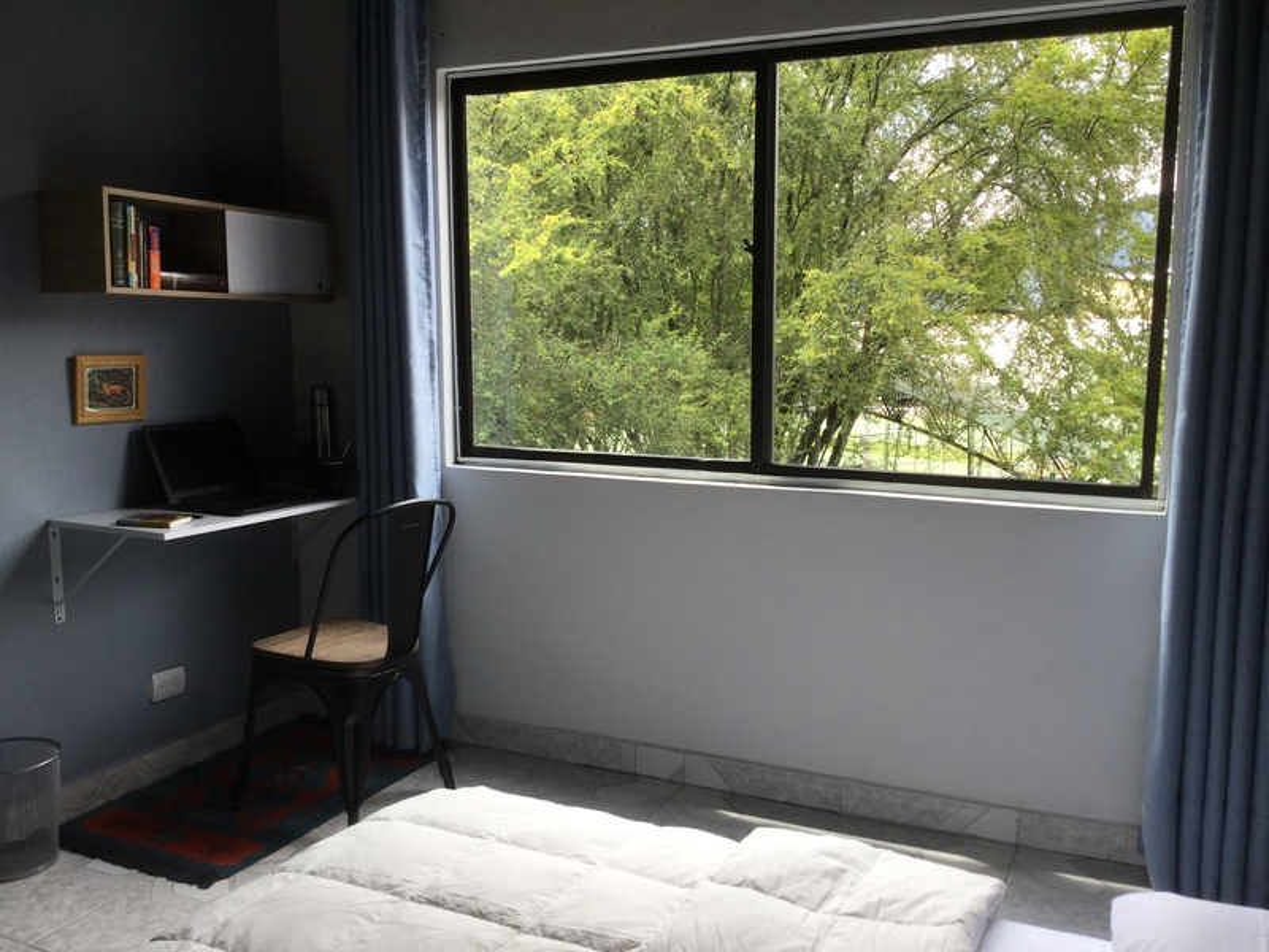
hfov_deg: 58.4
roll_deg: -2.4
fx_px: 1136
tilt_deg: -8.2
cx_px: 634
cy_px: 476
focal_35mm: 31
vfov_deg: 45.4
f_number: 2.4
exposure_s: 1/173
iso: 25
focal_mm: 3.3
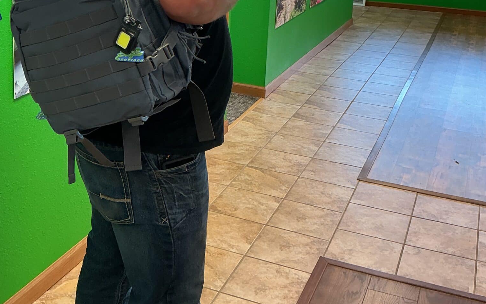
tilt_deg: -10.4
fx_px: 689
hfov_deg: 38.6
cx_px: 178
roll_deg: -3.5
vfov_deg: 24.0
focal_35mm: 52
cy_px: 12
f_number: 1.8
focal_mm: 3
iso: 50
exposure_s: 1/60
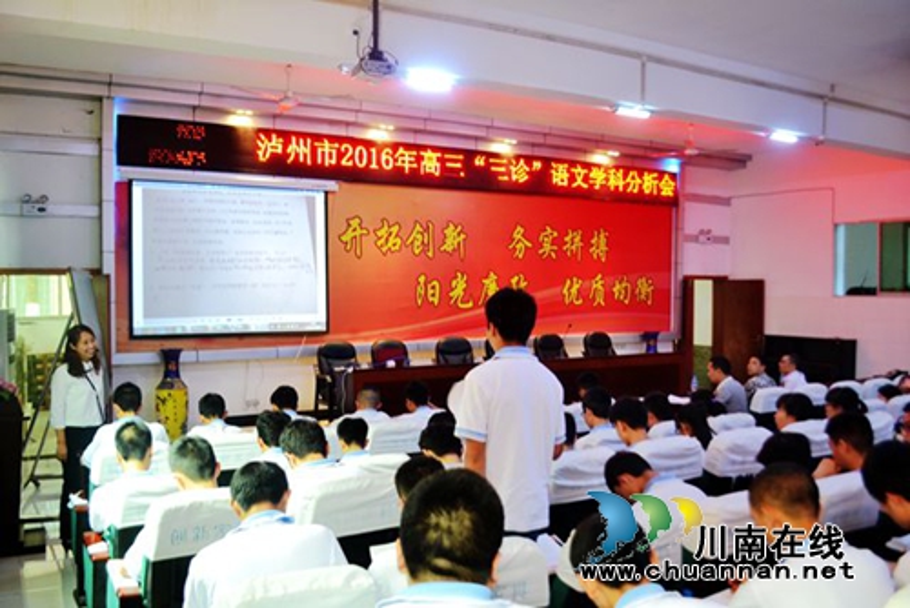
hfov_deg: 61.9
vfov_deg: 43.7
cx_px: 455
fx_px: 759
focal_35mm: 30
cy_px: 304
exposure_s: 1/20
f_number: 3.8
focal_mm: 20
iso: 400
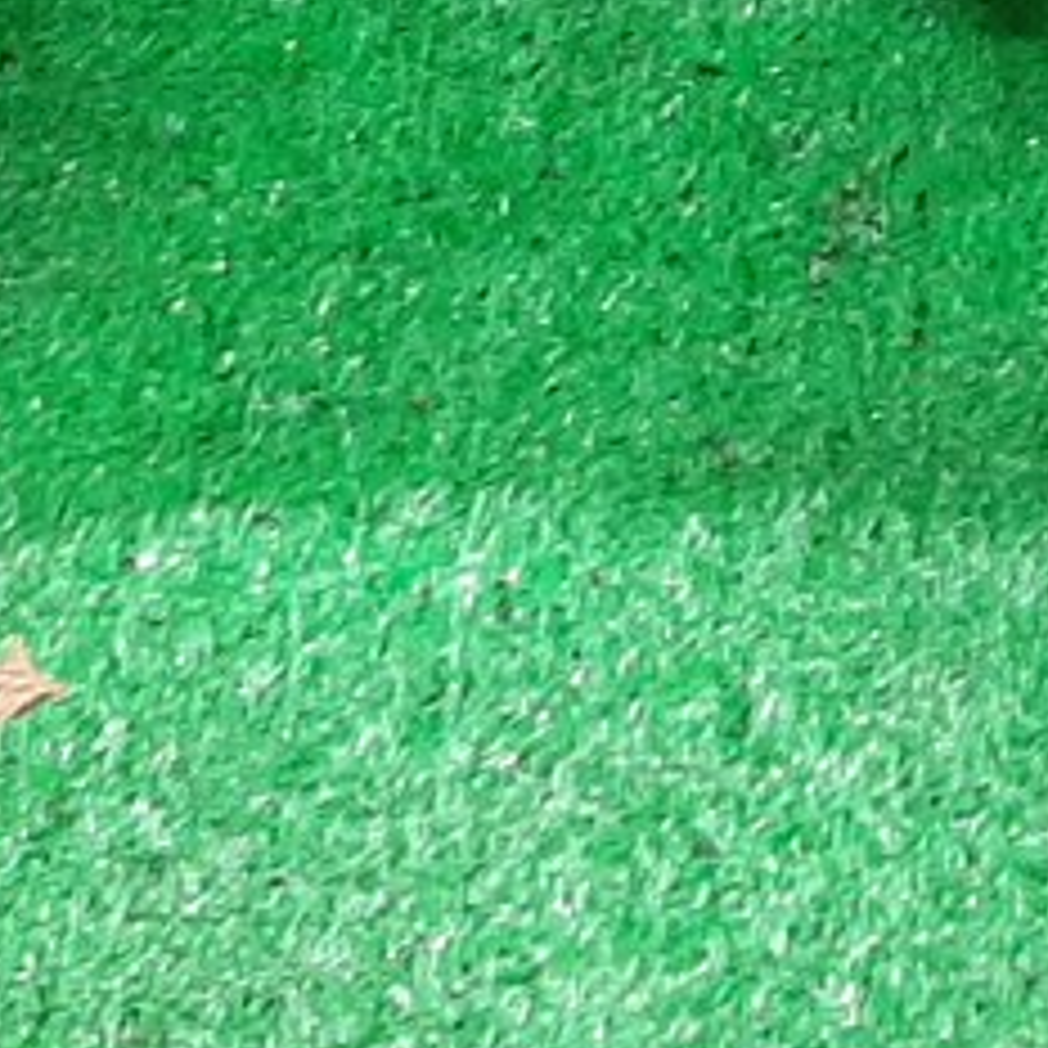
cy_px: -1277
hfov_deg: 11.9
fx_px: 4864
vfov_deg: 10.8
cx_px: 1385
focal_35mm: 142
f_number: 1.7
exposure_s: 1/50
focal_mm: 3.93
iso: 208
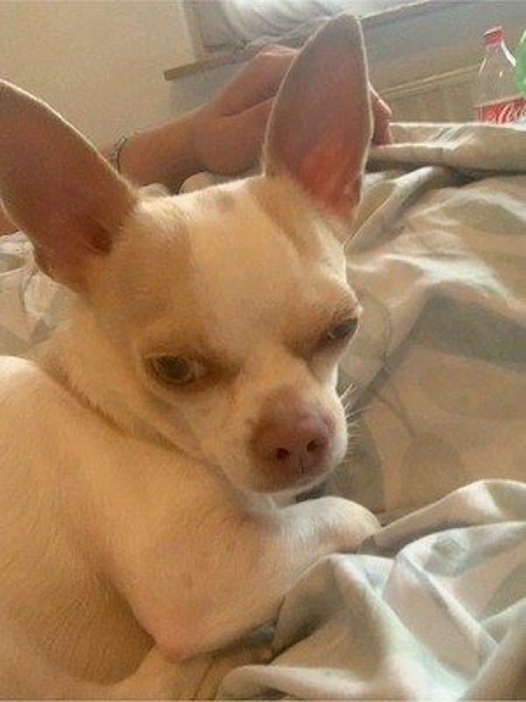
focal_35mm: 32
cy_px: 351
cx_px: 263
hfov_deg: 44.2
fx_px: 648
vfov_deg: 56.8
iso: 400
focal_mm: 2.87
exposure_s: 1/25
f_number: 2.2
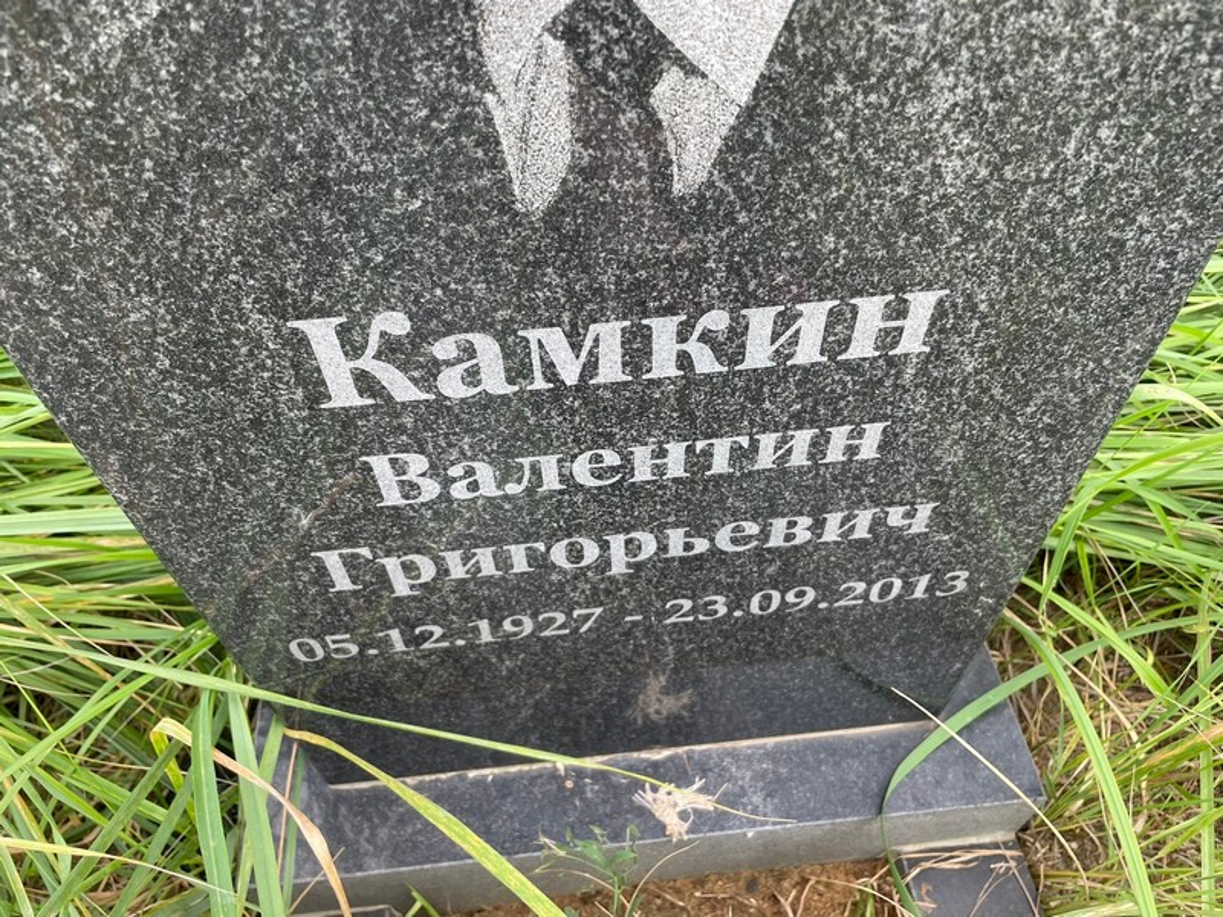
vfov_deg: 53.1
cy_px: 458
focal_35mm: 26
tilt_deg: -55.5
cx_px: 612
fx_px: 919
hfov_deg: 67.3
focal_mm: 4.2
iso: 32
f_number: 1.6
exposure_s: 1/234
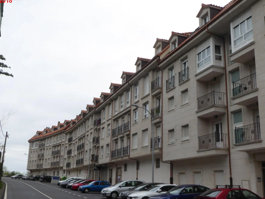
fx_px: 306
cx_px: 135
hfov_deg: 46.8
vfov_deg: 35.9
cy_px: 109
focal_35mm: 40
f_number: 8
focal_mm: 6.3
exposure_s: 1/80
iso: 80
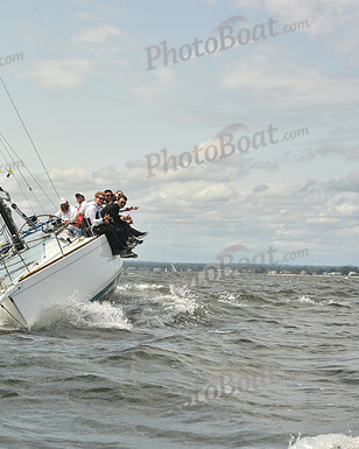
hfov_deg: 15.5
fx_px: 1315
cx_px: 85
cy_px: 224
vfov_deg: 19.4
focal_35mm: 99
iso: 250
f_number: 10
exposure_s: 1/800
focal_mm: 70
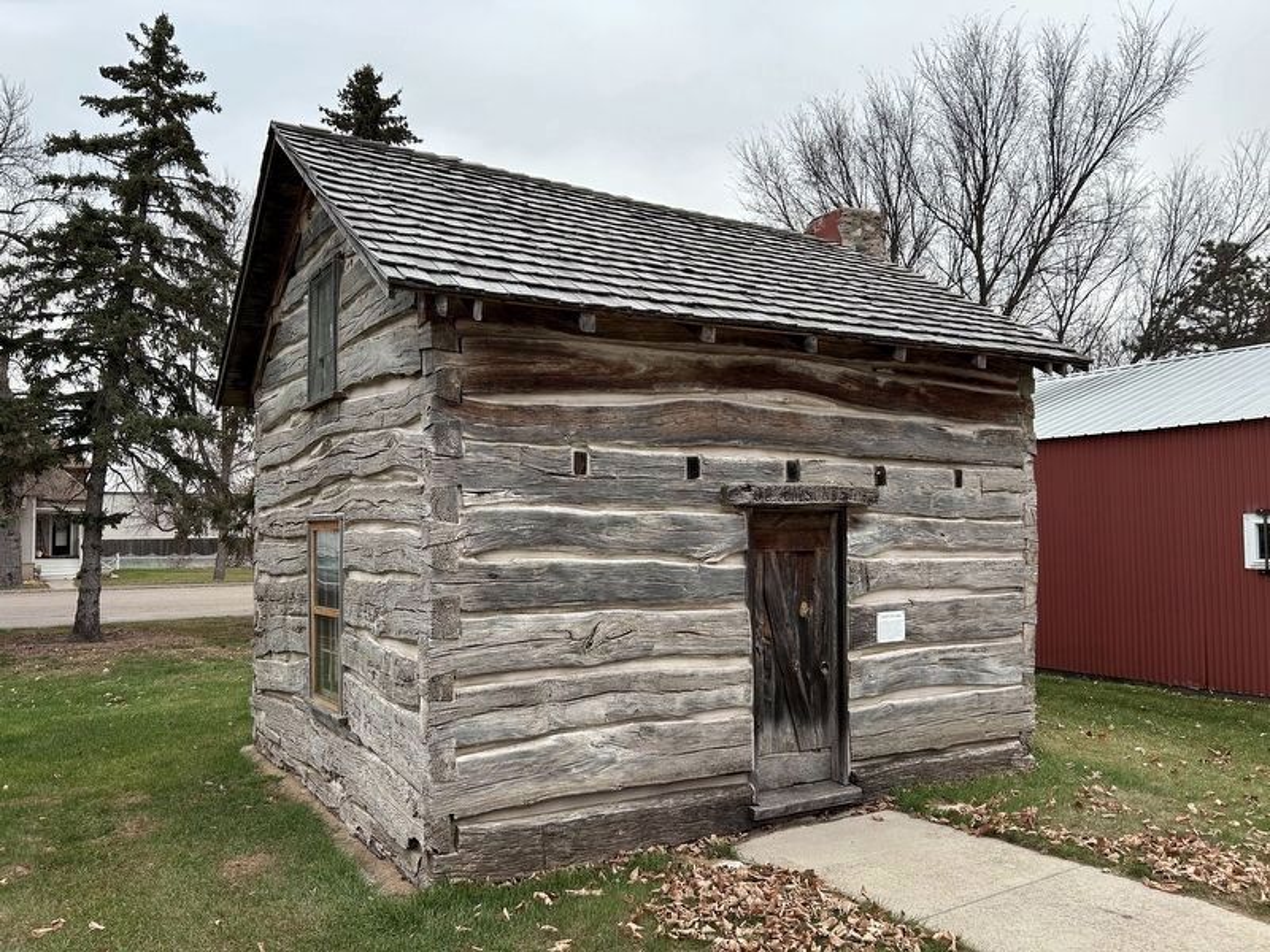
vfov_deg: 53.1
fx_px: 954
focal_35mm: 26
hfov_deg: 67.3
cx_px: 635
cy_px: 476
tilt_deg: +2.6
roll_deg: +0.9
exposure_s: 1/402
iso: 50
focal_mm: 5.7
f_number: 1.5
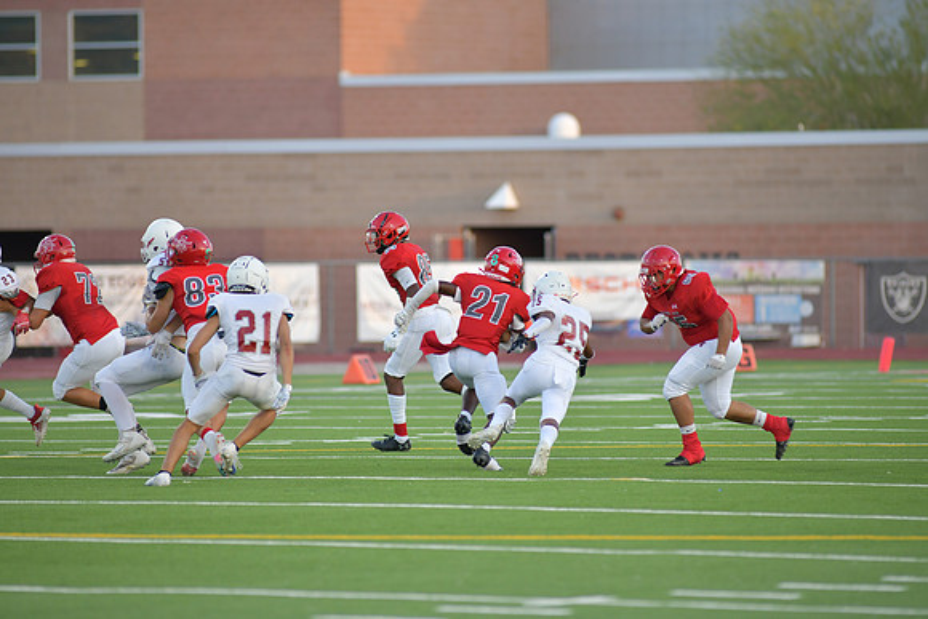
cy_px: 310
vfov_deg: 4.6
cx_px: 464
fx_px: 7735
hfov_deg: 6.9
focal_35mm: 300
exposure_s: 1/1250
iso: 900
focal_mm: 300
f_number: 3.5
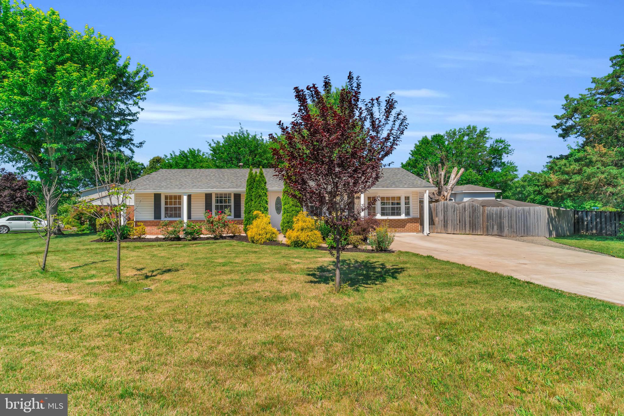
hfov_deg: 93.3
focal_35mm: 17
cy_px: 208
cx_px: 312
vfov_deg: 70.5
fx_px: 295
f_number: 8
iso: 400
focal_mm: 17
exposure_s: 1/500
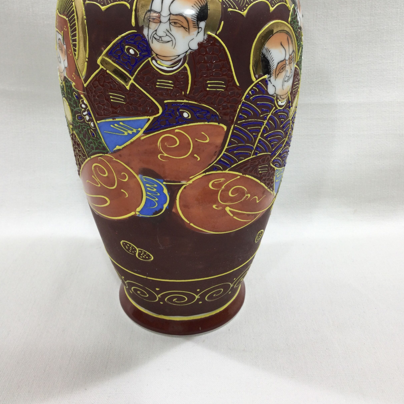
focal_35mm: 37
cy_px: 133
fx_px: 489
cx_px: 201
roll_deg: +0.4
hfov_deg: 44.9
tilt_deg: -17.3
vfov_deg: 44.3
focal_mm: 3.3
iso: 25
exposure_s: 1/50
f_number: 2.4
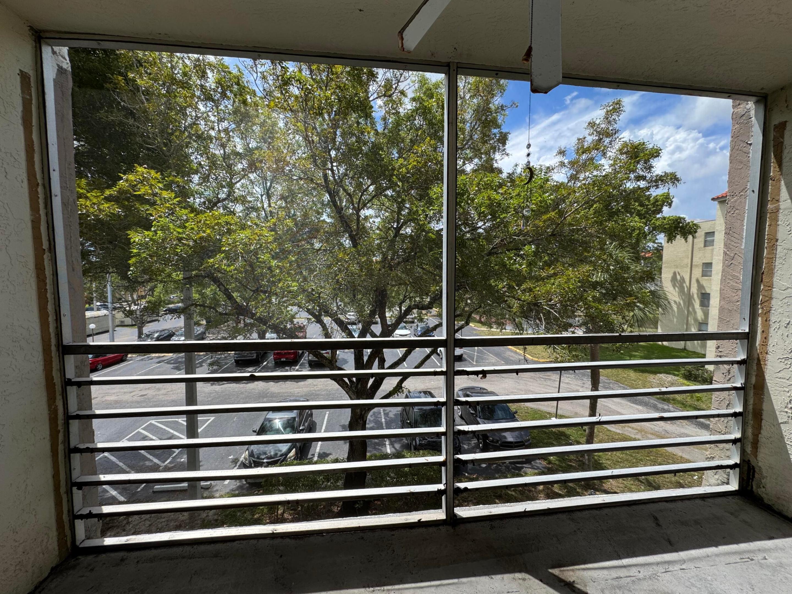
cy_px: 297
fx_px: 320
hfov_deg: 102.1
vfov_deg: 85.7
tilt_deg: -4.8
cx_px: 396
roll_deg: -0.3
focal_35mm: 14
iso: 40
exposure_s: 1/693
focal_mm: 2.22
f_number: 2.2
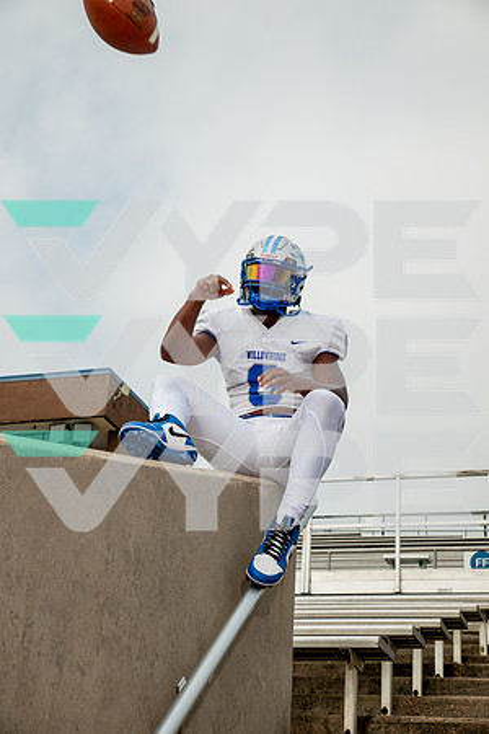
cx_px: 244
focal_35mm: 58
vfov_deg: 34.5
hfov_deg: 23.4
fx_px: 1182
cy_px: 367
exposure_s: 1/400
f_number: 7.1
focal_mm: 58
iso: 125
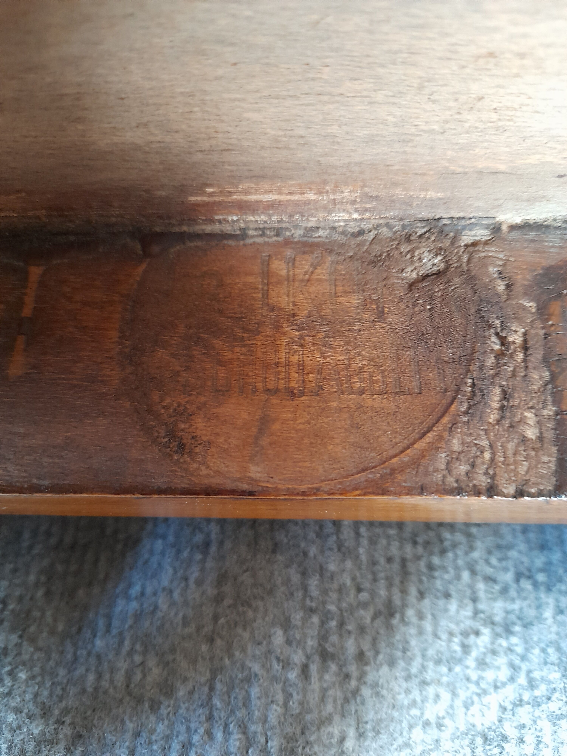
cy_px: 378
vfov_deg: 69.4
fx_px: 546
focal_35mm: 25
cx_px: 284
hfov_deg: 54.9
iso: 640
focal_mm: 4.6
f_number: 2
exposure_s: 1/10
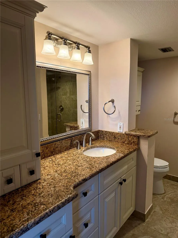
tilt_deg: -7.5
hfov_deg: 56.8
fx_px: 165
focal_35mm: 24
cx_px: 89
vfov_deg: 71.6
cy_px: 119
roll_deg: +0.0
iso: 200
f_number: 1.78
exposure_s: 1/230
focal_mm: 6.76
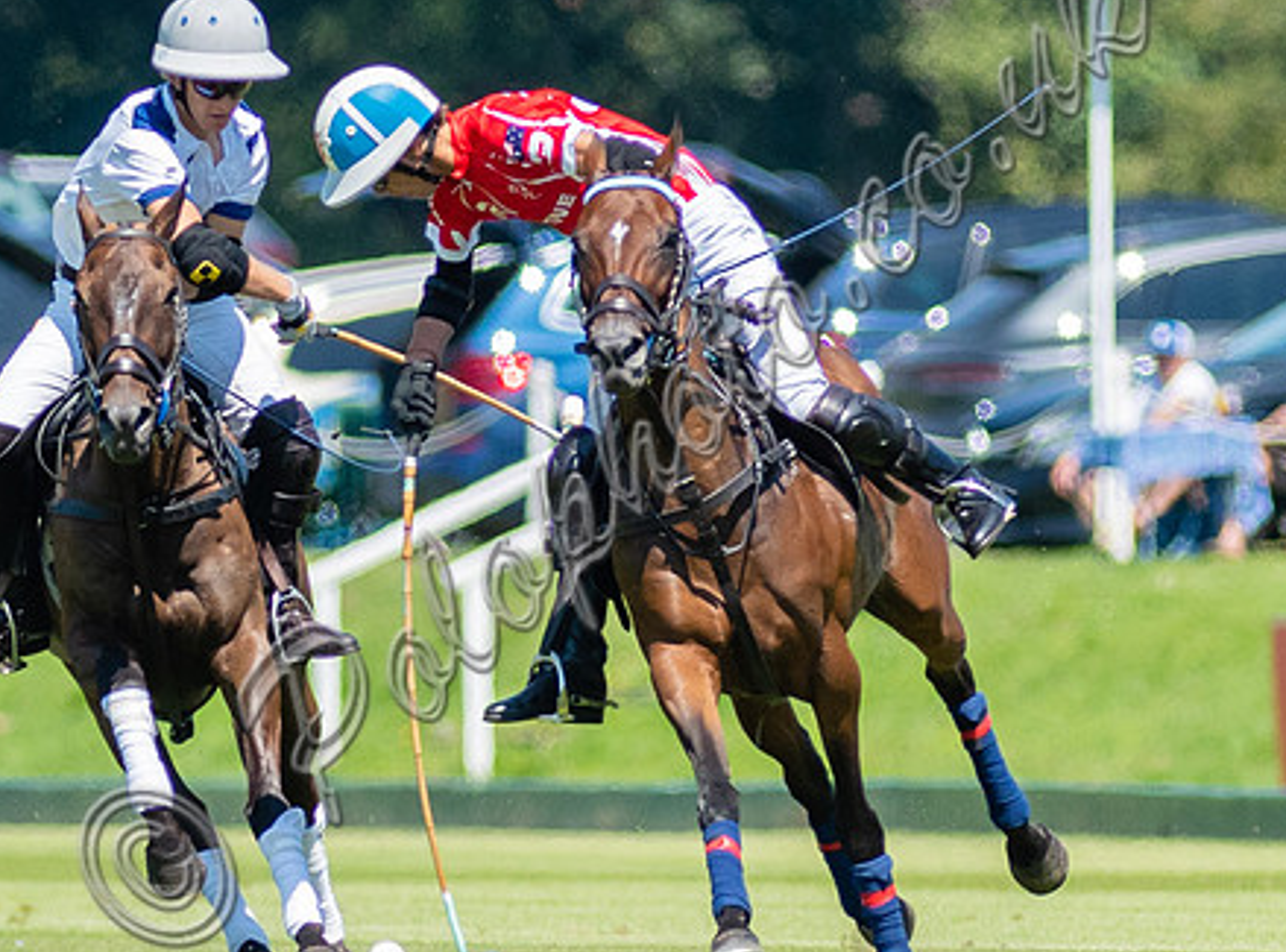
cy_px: 285
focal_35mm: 1513
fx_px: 55949
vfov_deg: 1.0
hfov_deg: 1.3
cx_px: 381
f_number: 2.8
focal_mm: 300
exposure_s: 1/6400
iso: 250
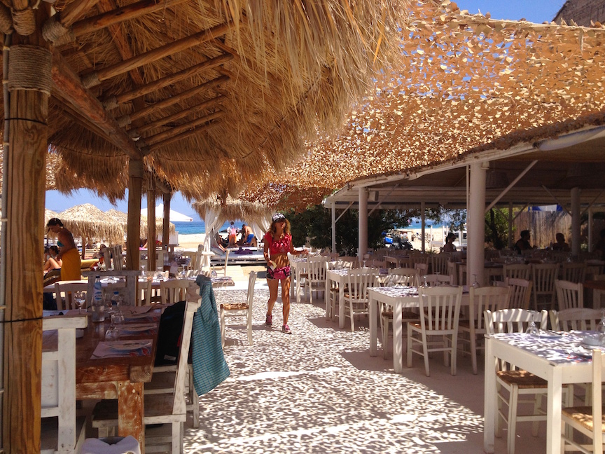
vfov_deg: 40.7
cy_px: 227
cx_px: 302
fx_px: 612
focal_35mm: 35
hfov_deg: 52.6
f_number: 2.4
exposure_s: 1/1783
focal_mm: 4.28
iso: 50
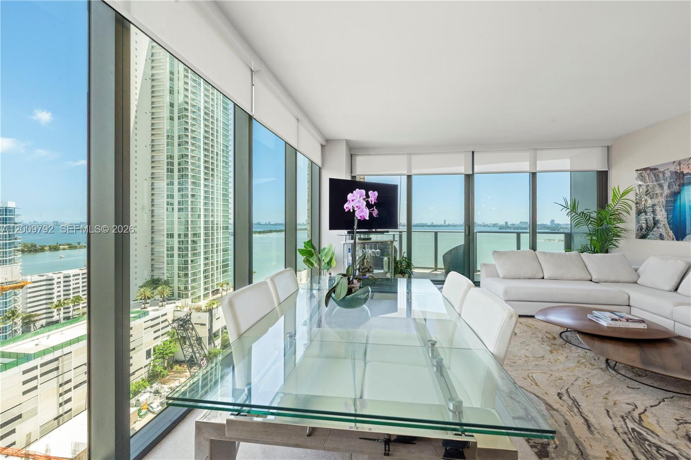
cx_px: 346
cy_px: 230
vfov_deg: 77.3
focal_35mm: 15
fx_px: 288
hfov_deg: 100.4
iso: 800
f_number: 11
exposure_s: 1/40
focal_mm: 15
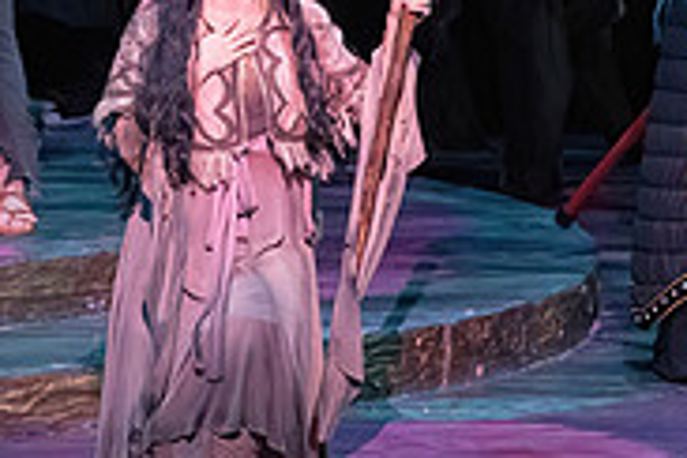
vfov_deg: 2.2
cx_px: 901
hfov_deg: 3.2
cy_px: -62
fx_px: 12117
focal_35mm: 635
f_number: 9
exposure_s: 1/320
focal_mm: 200
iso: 20000
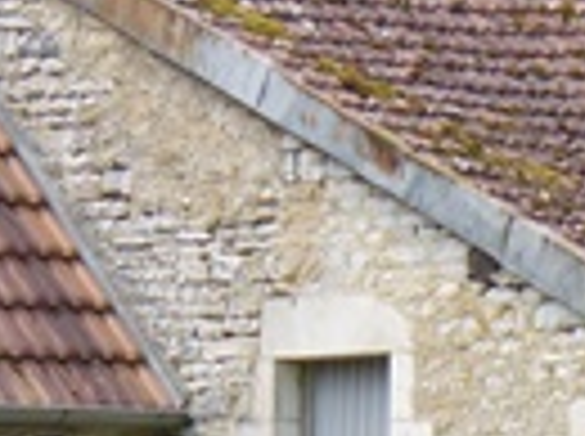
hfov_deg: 2.6
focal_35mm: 770
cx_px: 644
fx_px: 12989
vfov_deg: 1.9
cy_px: 1011
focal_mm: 22.3
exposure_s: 1/250
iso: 80
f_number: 4
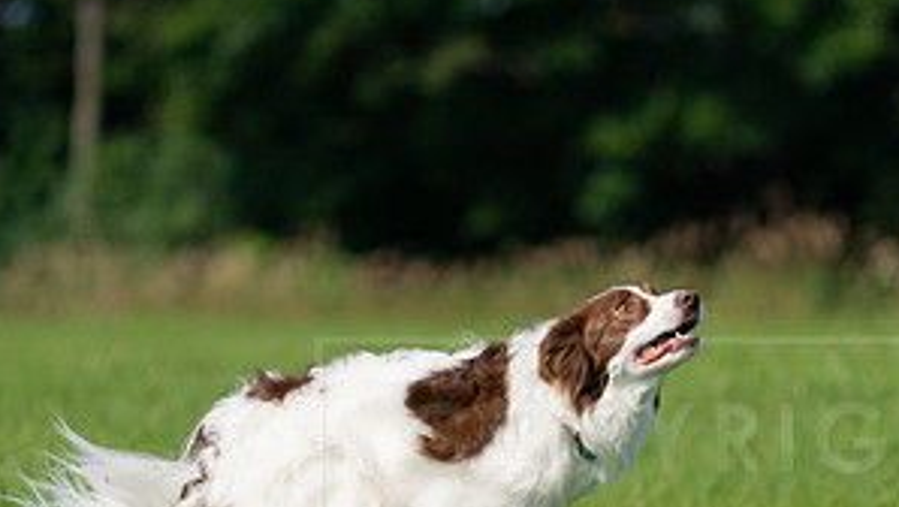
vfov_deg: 2.1
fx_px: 13905
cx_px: 603
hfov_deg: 3.7
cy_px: 487
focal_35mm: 583
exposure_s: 1/4000
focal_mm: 286
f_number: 5.6
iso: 400
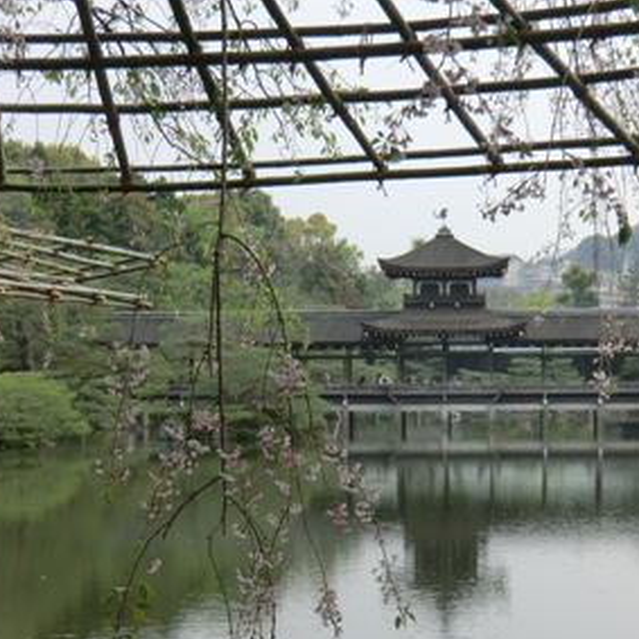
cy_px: 377
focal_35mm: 91
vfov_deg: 19.1
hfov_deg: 19.1
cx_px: 364
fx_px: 1901
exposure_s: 1/200
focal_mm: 11.6
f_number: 4.4
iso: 64
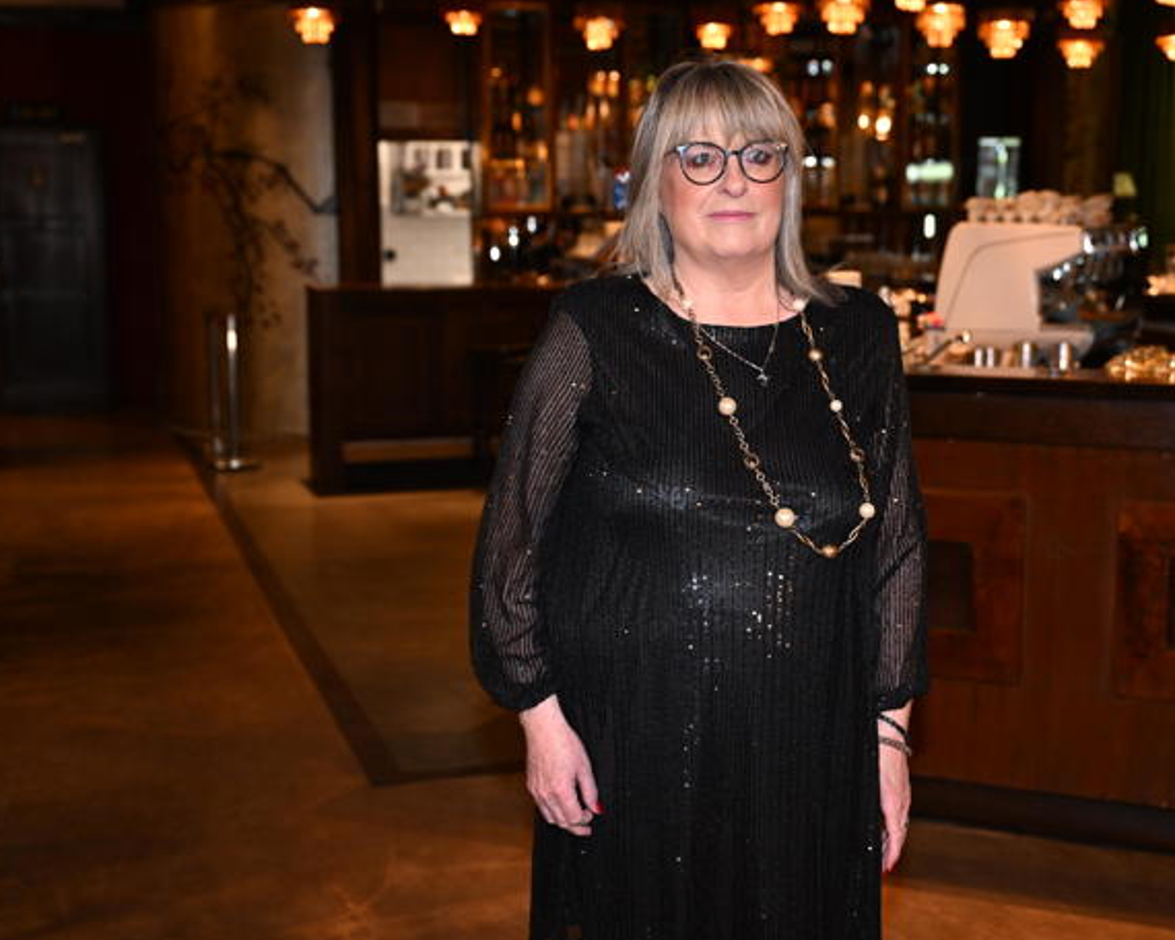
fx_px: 1739
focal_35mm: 50
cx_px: 666
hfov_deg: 37.3
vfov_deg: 30.3
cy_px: 472
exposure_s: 1/80
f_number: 3.5
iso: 2000
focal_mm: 44
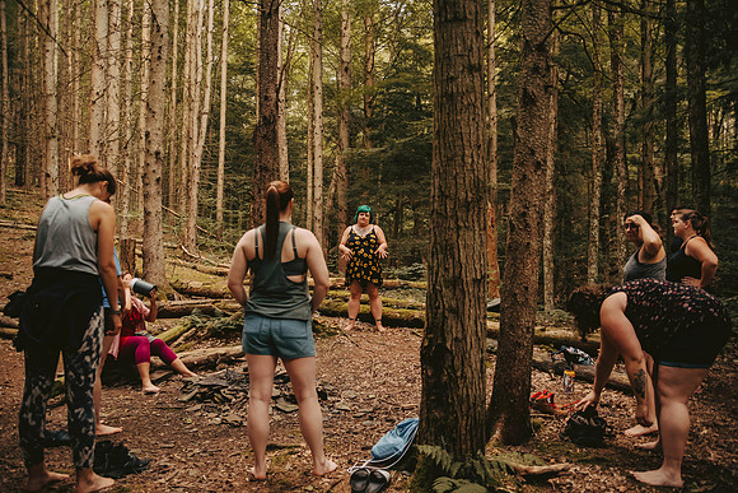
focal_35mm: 28
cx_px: 369
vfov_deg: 46.4
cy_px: 246
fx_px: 574
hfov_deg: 65.5
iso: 2500
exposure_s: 1/160
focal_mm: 28
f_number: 2.8
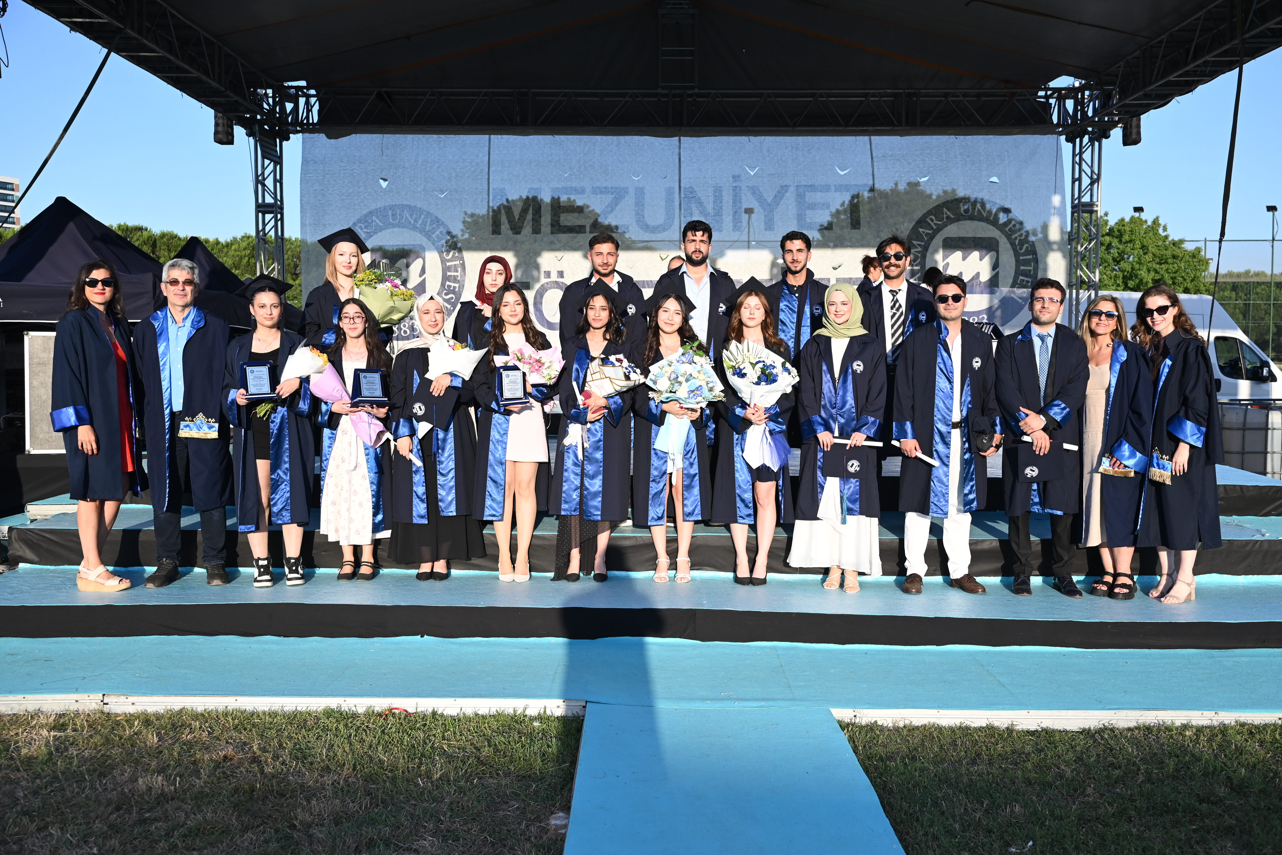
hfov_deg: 60.3
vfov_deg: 42.3
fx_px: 1104
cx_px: 641
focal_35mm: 31
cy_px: 428
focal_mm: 31
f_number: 4.5
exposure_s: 1/1600
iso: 400
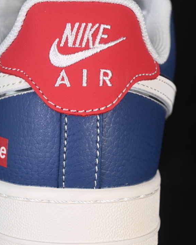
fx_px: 768
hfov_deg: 14.5
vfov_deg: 18.1
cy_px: 122
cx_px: 72
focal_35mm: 106
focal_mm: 50
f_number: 7.1
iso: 160
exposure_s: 1/60
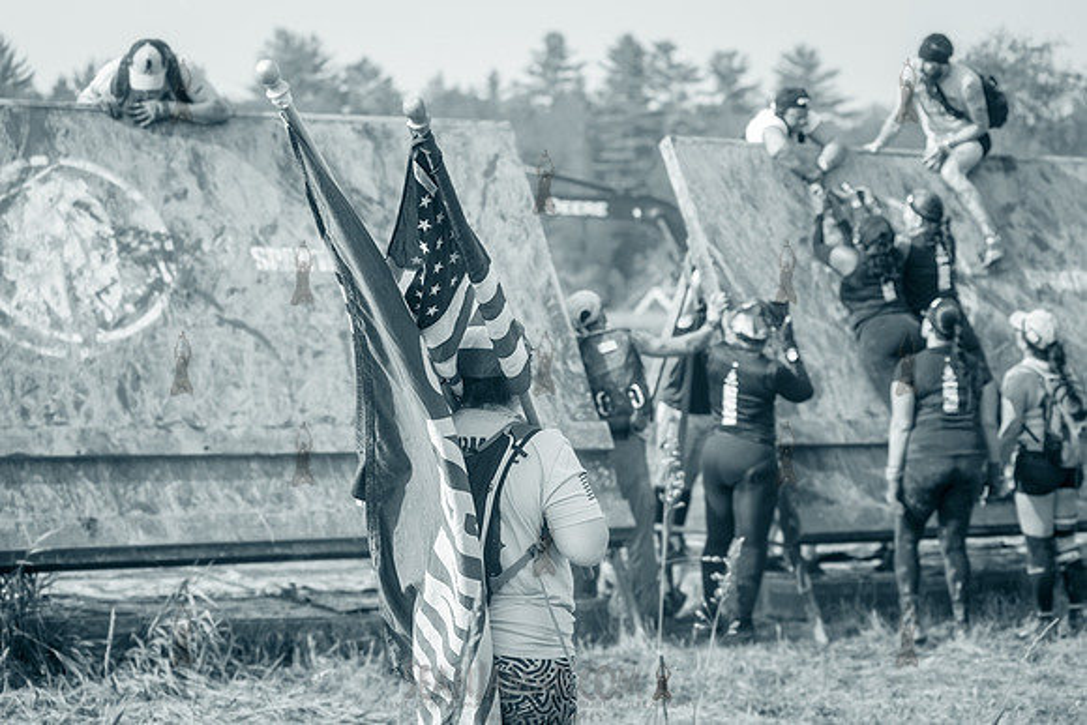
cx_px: 541
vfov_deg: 17.0
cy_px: 362
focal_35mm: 81
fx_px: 2432
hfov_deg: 25.2
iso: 250
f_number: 4.5
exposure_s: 1/640
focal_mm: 80
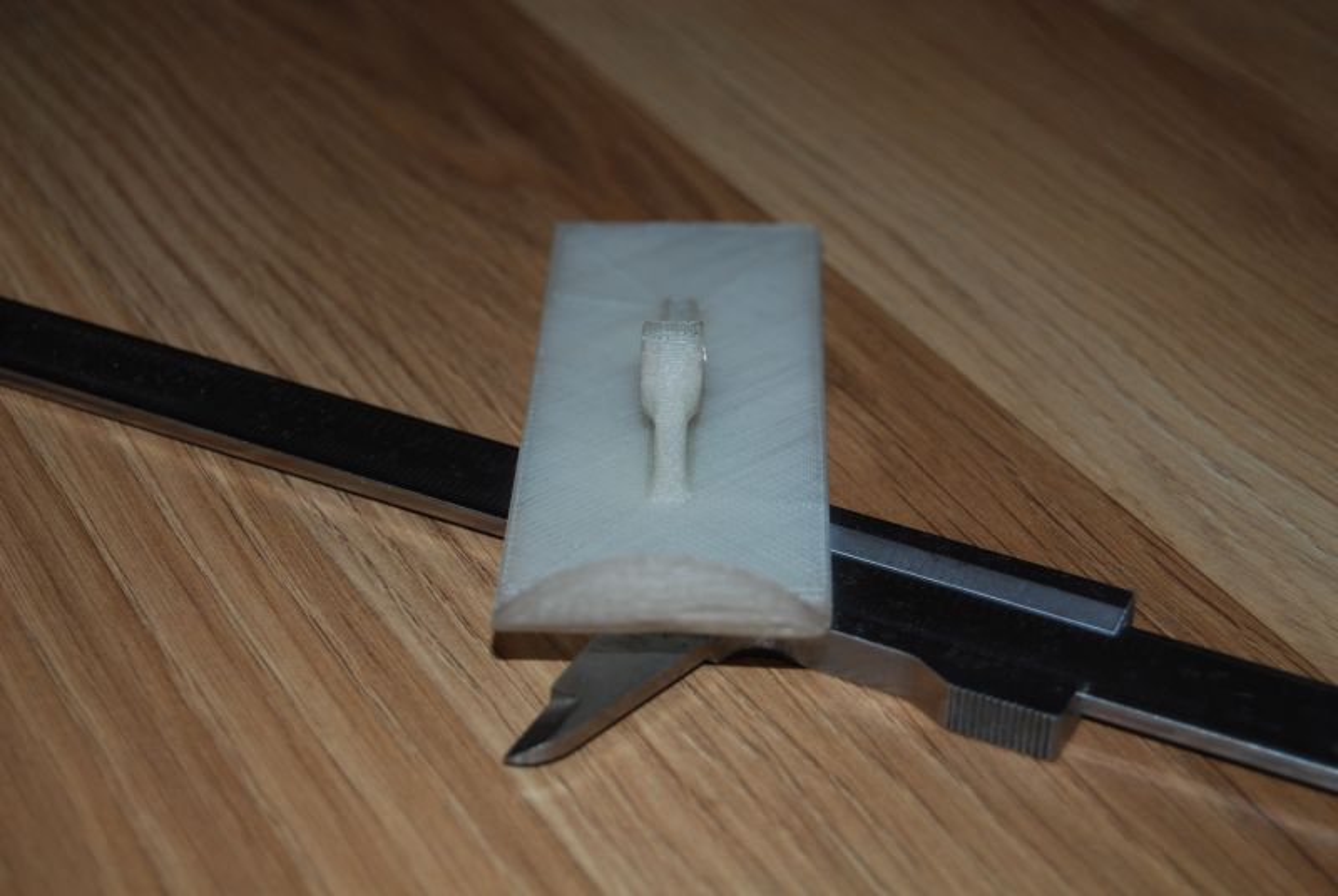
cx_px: 669
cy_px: 448
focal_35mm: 82
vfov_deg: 16.6
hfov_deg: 24.6
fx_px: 3071
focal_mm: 55
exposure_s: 1/60
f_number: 5.6
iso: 200
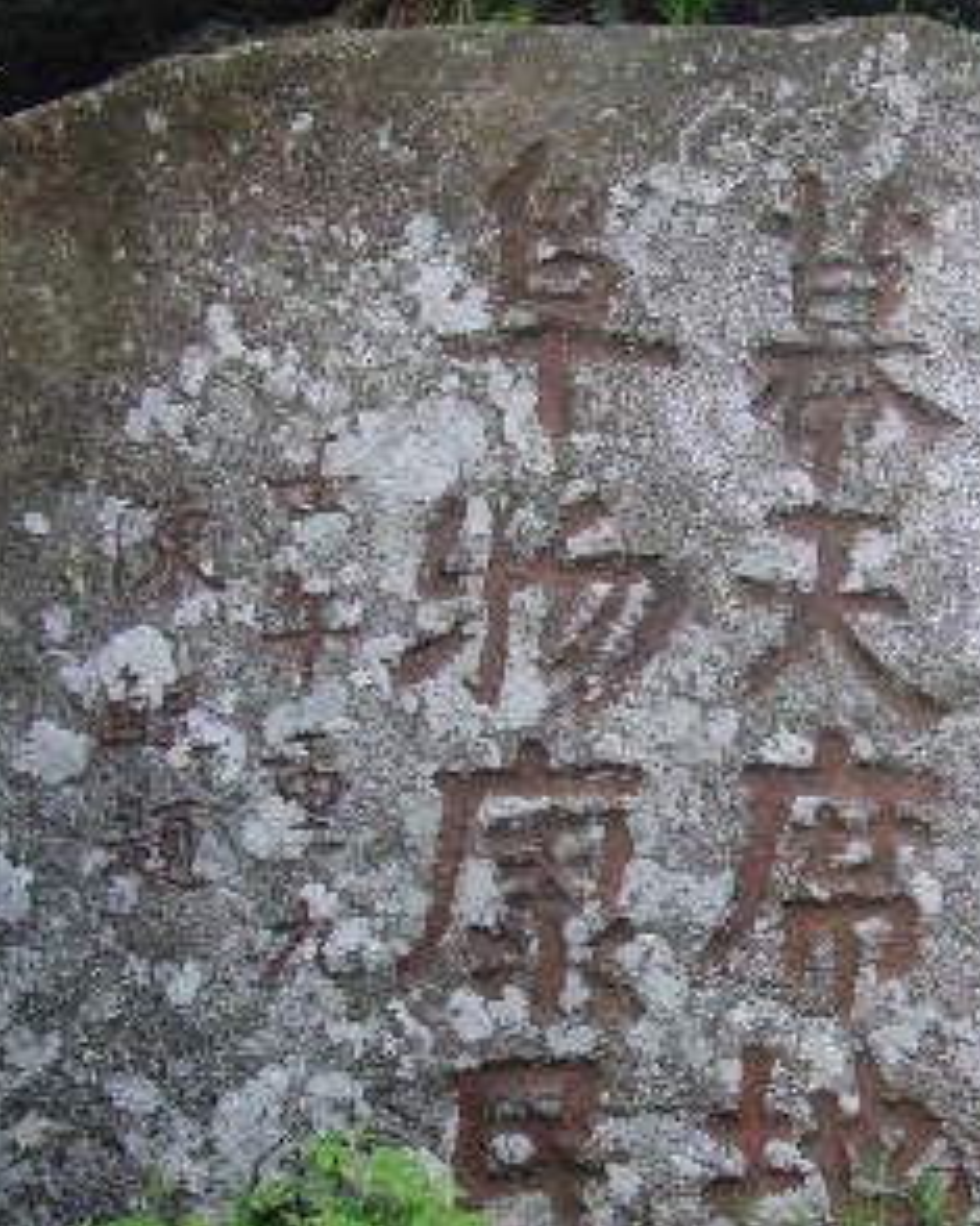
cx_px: 909
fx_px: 3011
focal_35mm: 83
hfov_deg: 18.2
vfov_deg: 23.0
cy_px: 730
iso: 100
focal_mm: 6.6
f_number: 3.5
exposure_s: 1/60
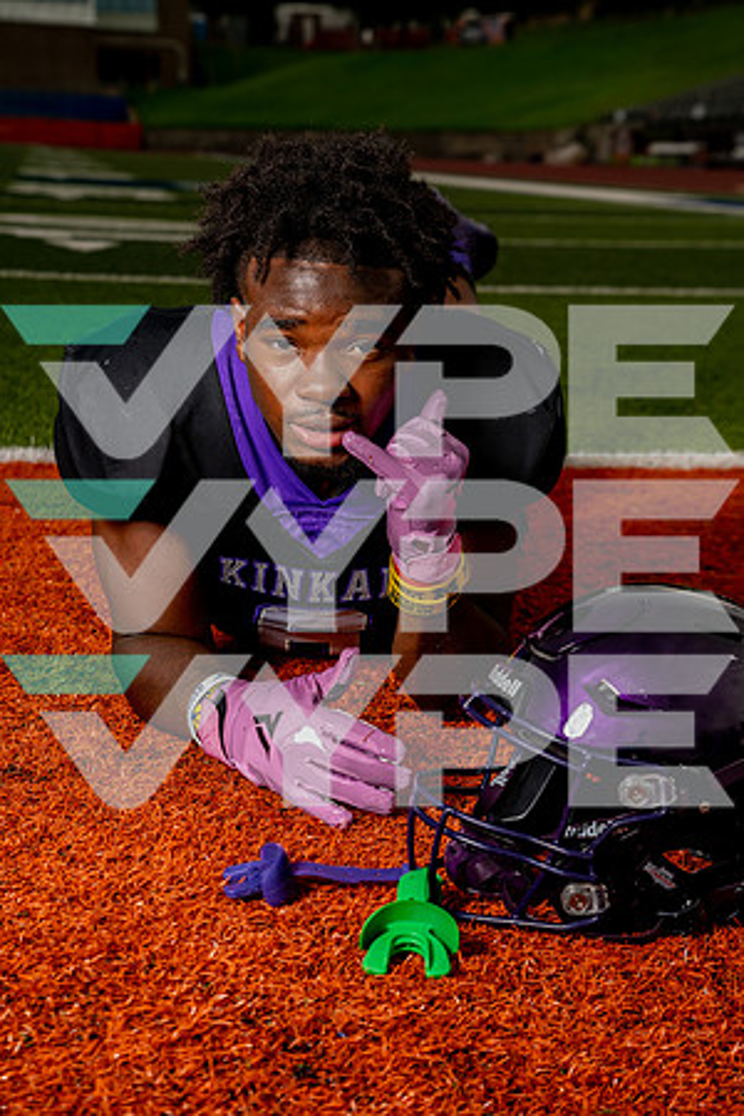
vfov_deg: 33.9
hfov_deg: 23.0
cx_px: 372
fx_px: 1829
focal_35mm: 59
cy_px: 558
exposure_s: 1/200
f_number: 5.6
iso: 100
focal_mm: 59
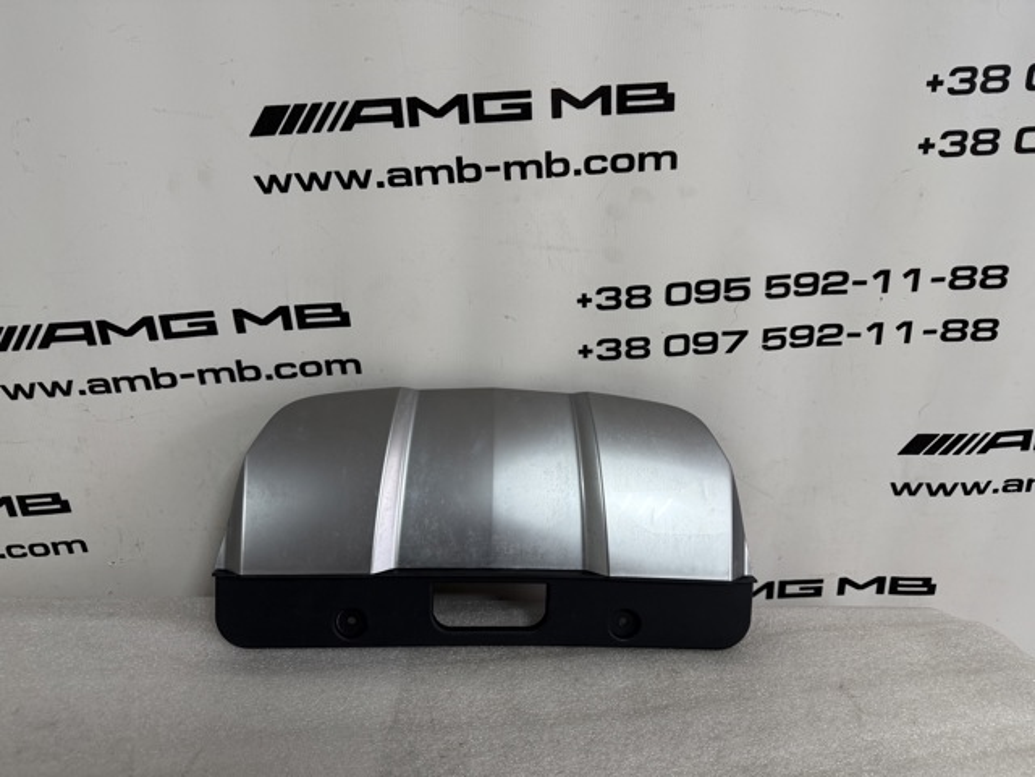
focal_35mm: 24
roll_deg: -1.5
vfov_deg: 56.8
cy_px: 388
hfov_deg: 71.6
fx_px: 718
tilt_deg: -20.2
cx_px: 518
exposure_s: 1/222
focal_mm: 6.76
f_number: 1.78
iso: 160
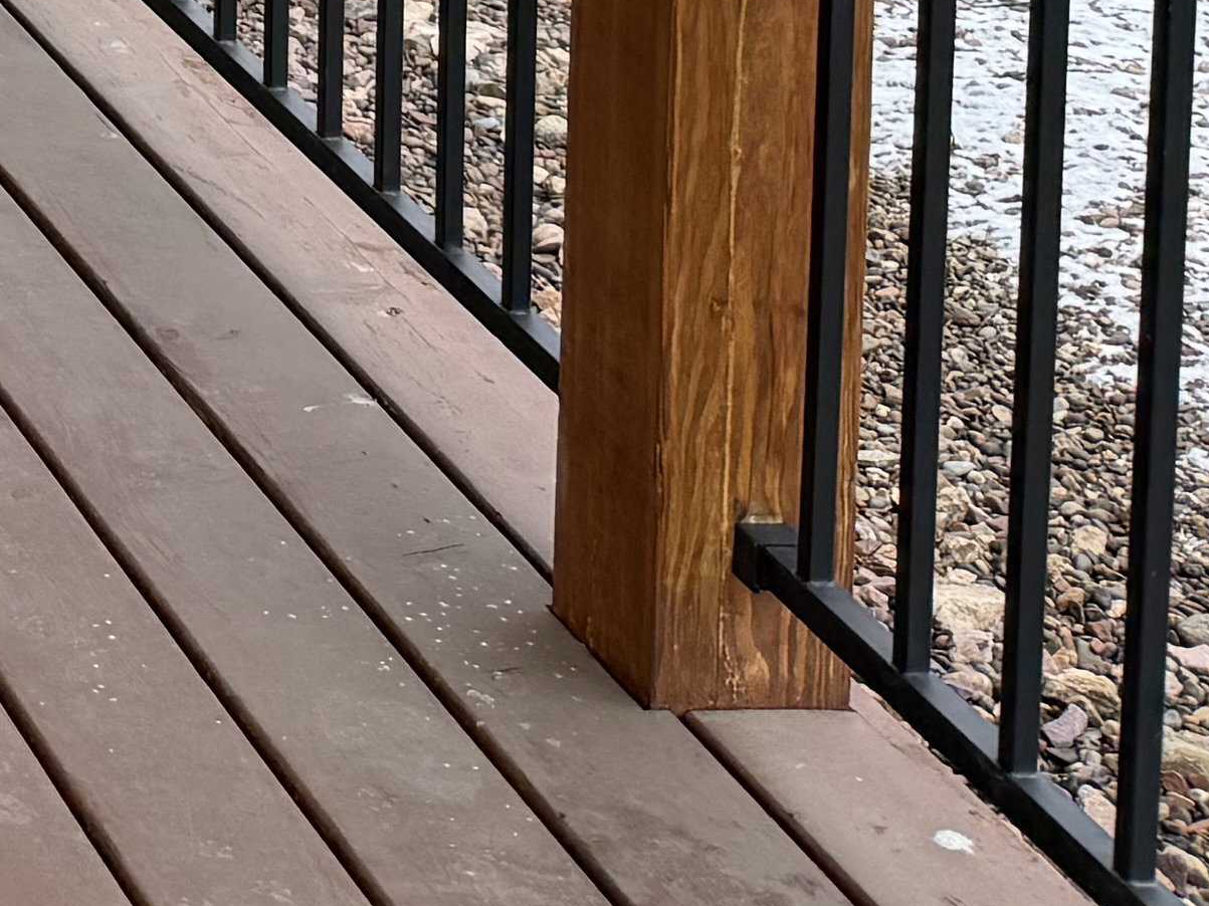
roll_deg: +0.0
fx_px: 3981
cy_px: -1061
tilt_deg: -3.8
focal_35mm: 114
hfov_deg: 14.0
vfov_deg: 11.4
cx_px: -1351
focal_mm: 6.76
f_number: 1.78
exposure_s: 1/1271
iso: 100
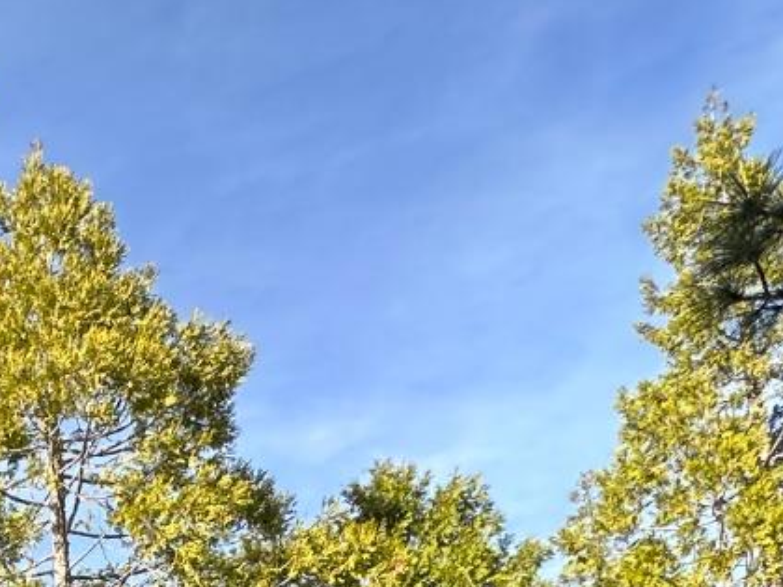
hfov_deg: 28.5
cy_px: 1011
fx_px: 1131
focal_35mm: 50
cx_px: -321
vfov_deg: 21.2
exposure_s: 1/341
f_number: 2.2
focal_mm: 2.22
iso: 40
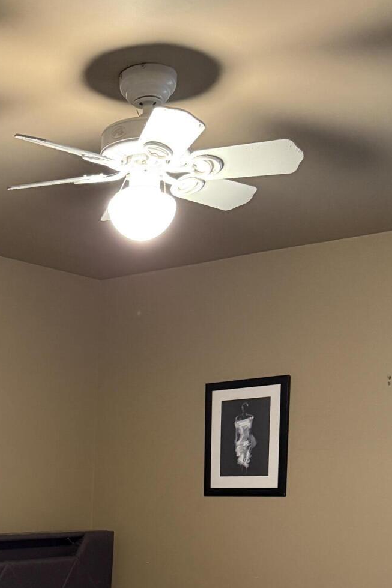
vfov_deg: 35.2
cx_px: 40
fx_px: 833
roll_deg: -2.0
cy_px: 589
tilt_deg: -8.7
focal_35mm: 51
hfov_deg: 25.7
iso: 1000
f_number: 1.78
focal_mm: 6.76
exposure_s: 1/30
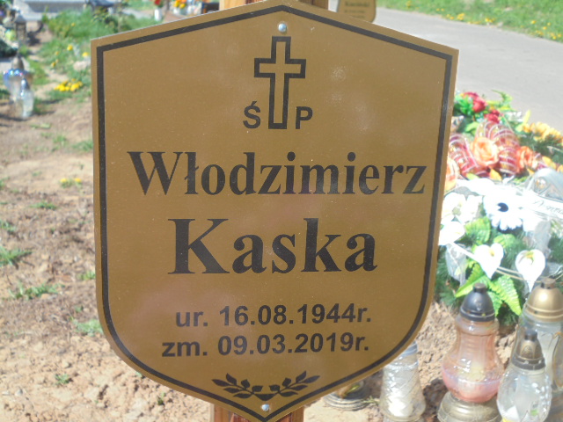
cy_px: 211
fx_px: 797
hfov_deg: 38.9
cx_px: 282
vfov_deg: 29.7
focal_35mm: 49
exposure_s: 1/320
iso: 100
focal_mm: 8.9
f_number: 4.8
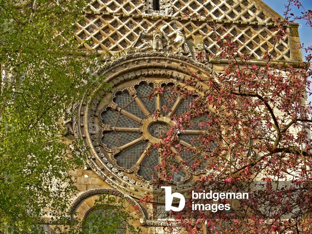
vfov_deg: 16.6
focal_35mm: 89
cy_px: 117
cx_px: 156
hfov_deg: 22.0
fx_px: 802
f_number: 3.6
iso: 80
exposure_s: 1/400
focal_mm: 18.8
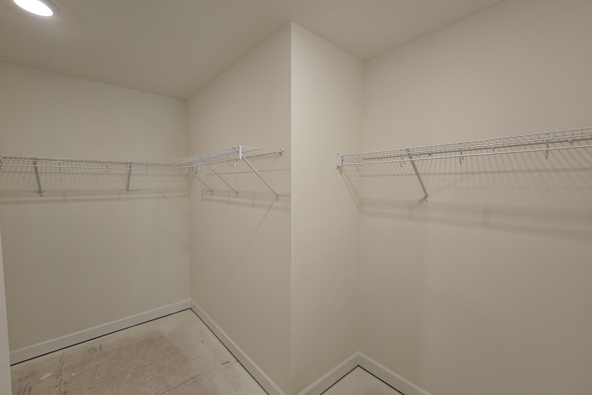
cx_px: 304
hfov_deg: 104.2
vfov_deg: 81.2
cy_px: 201
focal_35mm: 14
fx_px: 230
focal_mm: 2.2
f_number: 2.2
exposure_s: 1/60
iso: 80
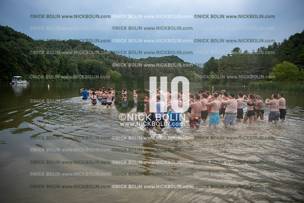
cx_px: 152
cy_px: 102
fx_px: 228
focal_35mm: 27
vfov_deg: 48.0
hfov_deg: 67.4
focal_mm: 27
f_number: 3.2
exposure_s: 1/800
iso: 160
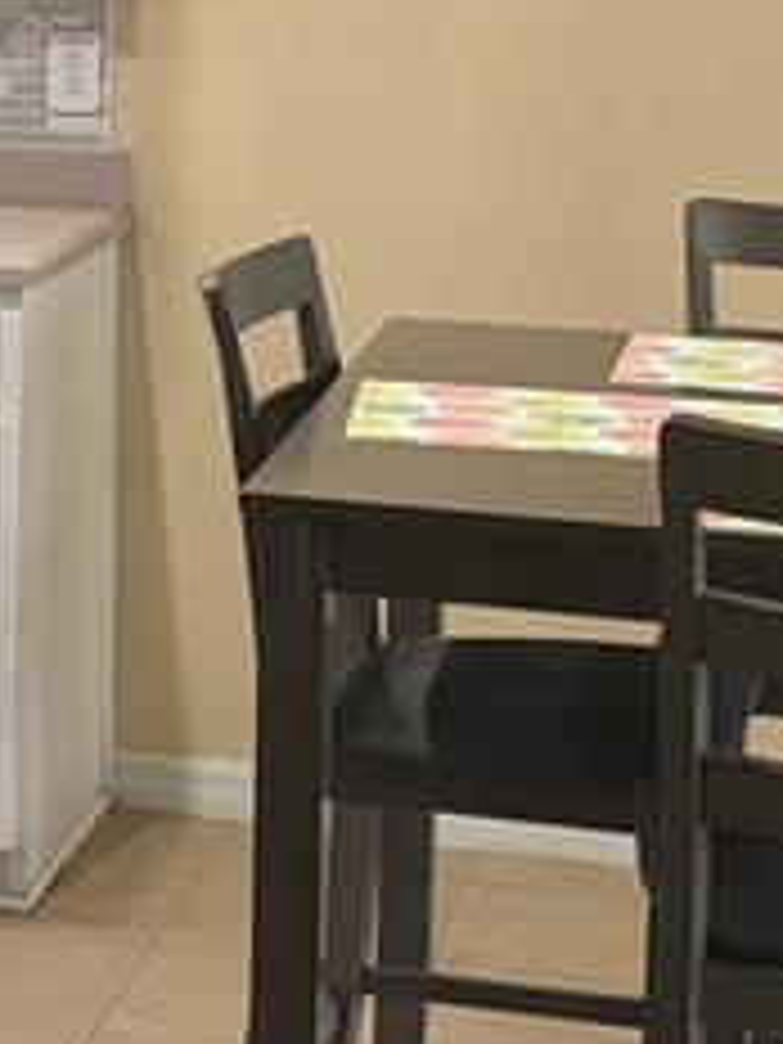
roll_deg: -0.1
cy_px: 94
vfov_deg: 16.9
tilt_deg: -5.0
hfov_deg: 12.1
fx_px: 3468
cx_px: -482
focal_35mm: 115
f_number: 1.6
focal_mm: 5.96
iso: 160
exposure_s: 1/60
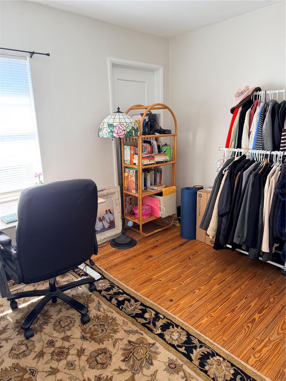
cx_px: 143
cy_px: 190
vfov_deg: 71.6
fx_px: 264
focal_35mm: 24
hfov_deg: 56.8
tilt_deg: -14.7
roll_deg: +1.5
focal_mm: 6.76
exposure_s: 1/121
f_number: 1.78
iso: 100
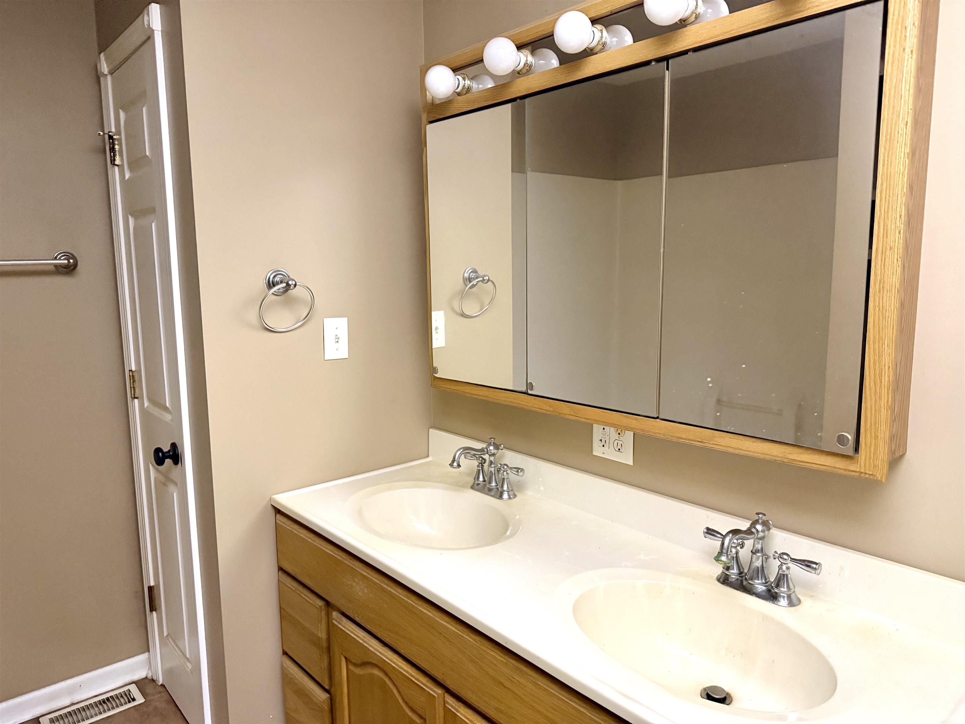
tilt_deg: -8.4
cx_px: 482
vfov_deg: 56.8
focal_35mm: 24
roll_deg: +0.3
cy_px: 362
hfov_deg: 71.6
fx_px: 669
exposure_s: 1/48
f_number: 1.78
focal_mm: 6.76
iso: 800
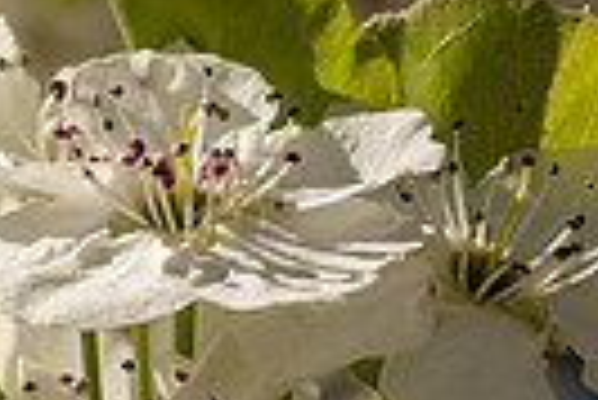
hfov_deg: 7.7
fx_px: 4357
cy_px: 488
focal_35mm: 262
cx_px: -292
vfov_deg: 5.2
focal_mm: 60
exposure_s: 1/500
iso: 160
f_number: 11
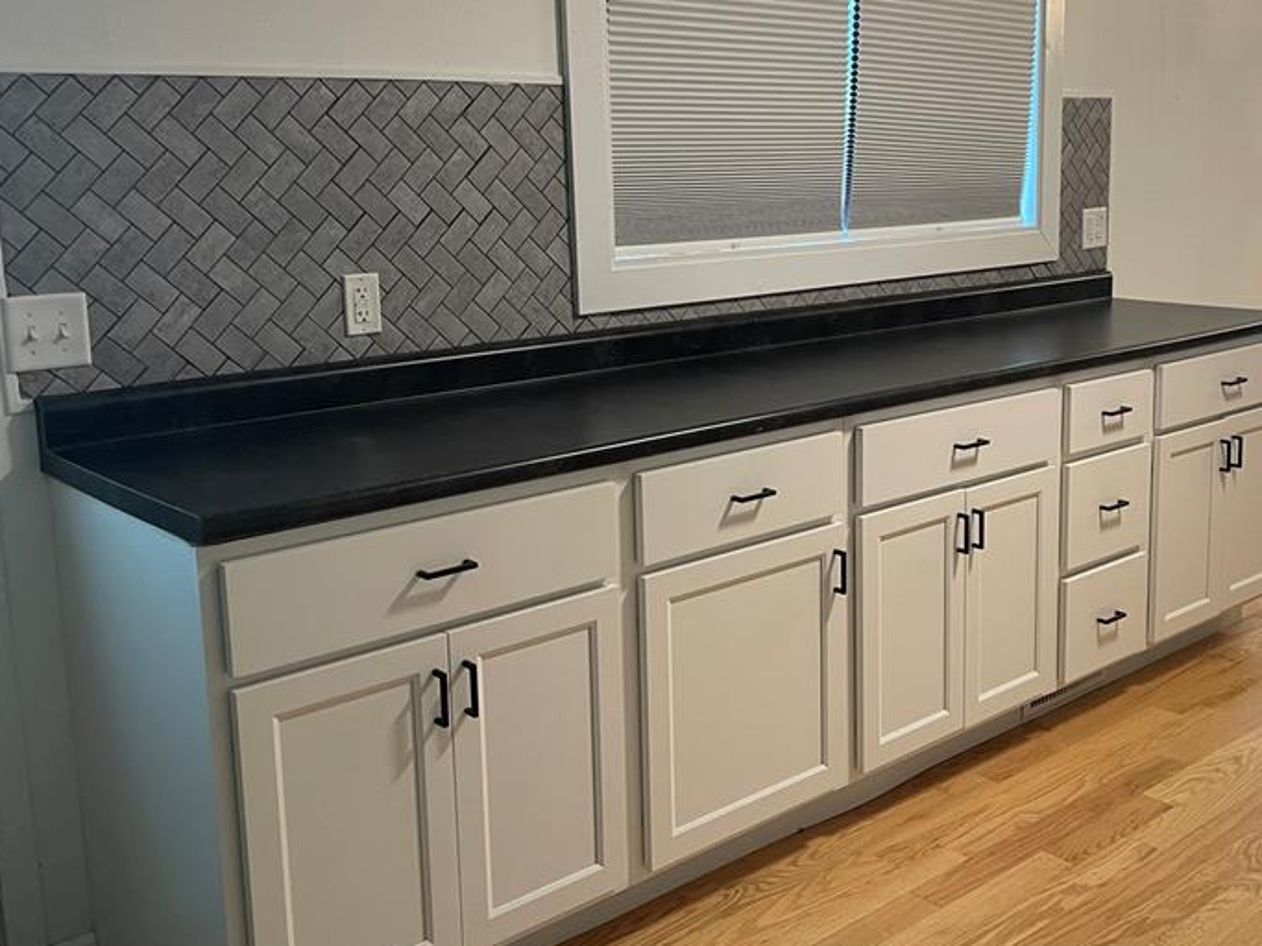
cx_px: 848
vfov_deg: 36.7
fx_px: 1422
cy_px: 382
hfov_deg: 47.1
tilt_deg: -11.7
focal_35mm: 39
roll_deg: +1.3
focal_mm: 4.2
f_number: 1.6
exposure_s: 1/60
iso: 125
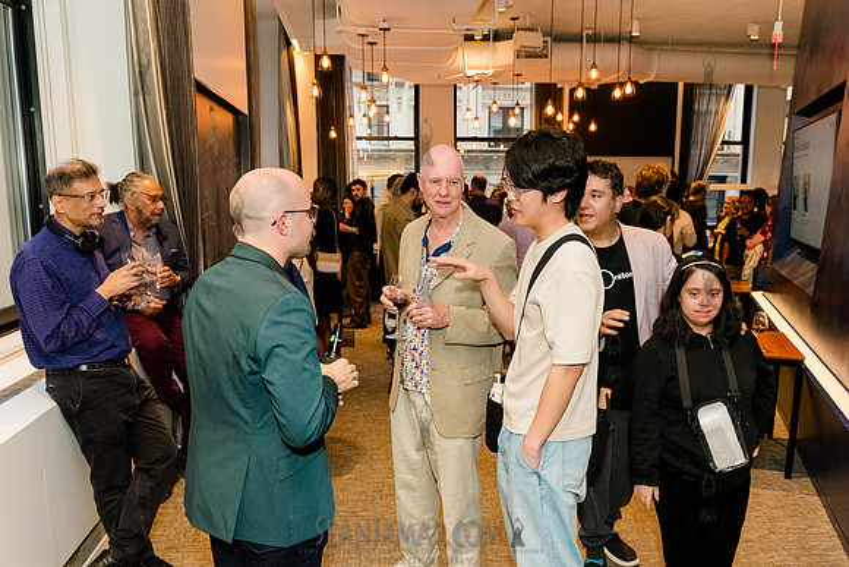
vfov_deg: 45.2
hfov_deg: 63.9
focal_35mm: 29
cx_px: 445
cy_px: 303
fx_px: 680
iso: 6400
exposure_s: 1/250
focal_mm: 24
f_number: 4.5
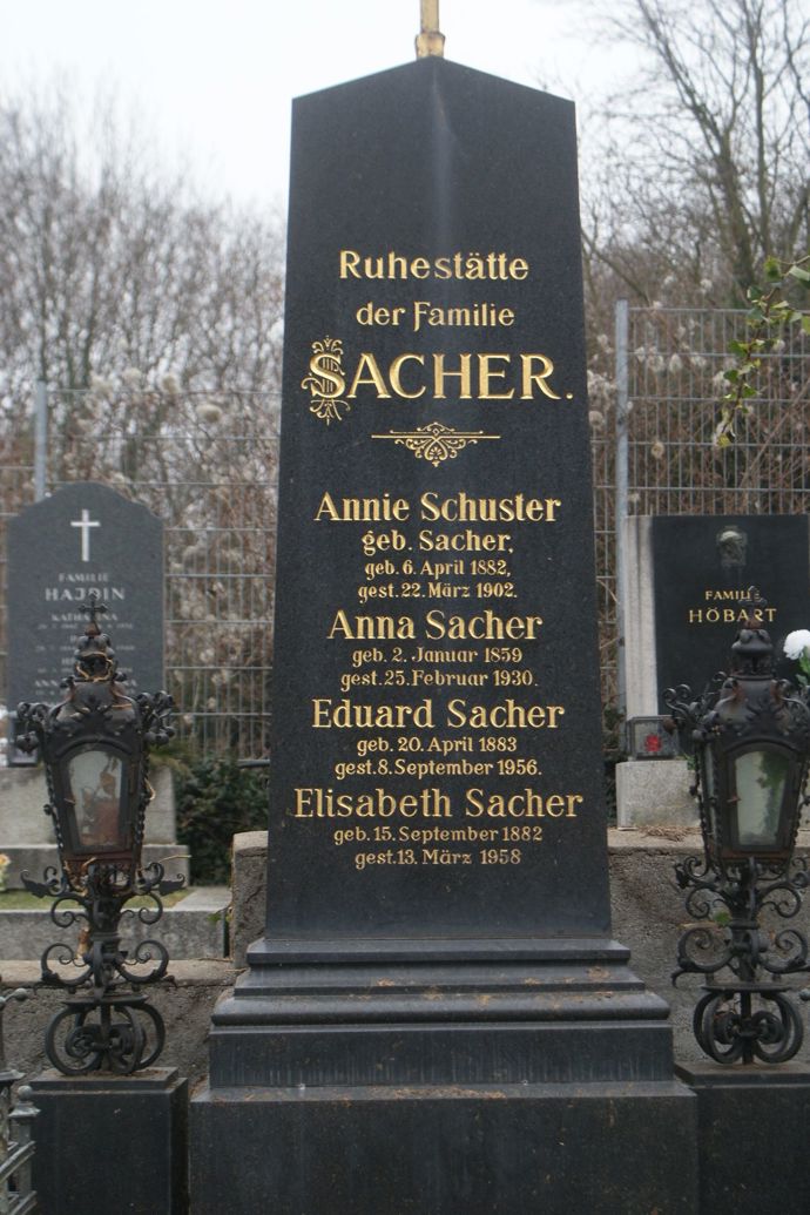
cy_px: 608
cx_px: 405
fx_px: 2531
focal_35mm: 75
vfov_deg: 27.0
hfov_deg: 18.2
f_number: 5.6
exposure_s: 1/80
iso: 250
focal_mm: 50
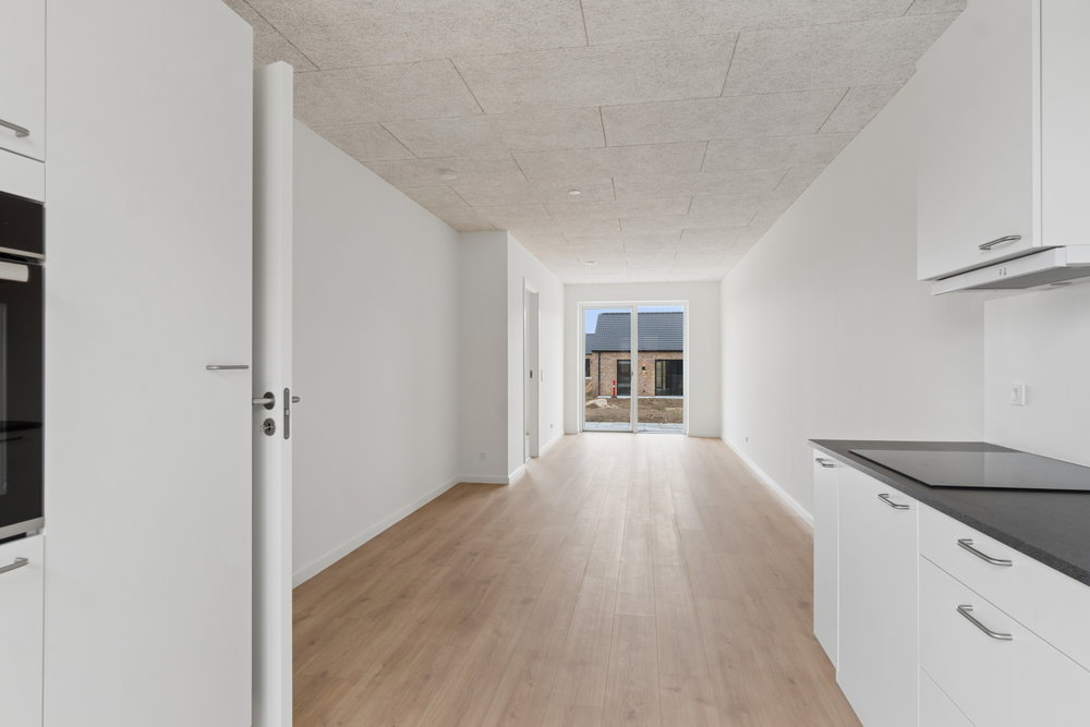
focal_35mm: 20
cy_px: 364
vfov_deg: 63.2
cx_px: 545
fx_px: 590
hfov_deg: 85.4
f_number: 8
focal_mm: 13
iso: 200
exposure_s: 1/20
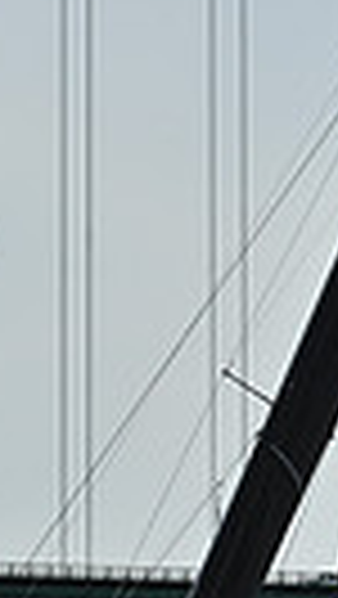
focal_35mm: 449
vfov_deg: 4.8
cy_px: 477
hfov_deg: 2.7
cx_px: 228
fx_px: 7140
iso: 320
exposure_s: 1/1250
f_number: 10
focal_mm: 98
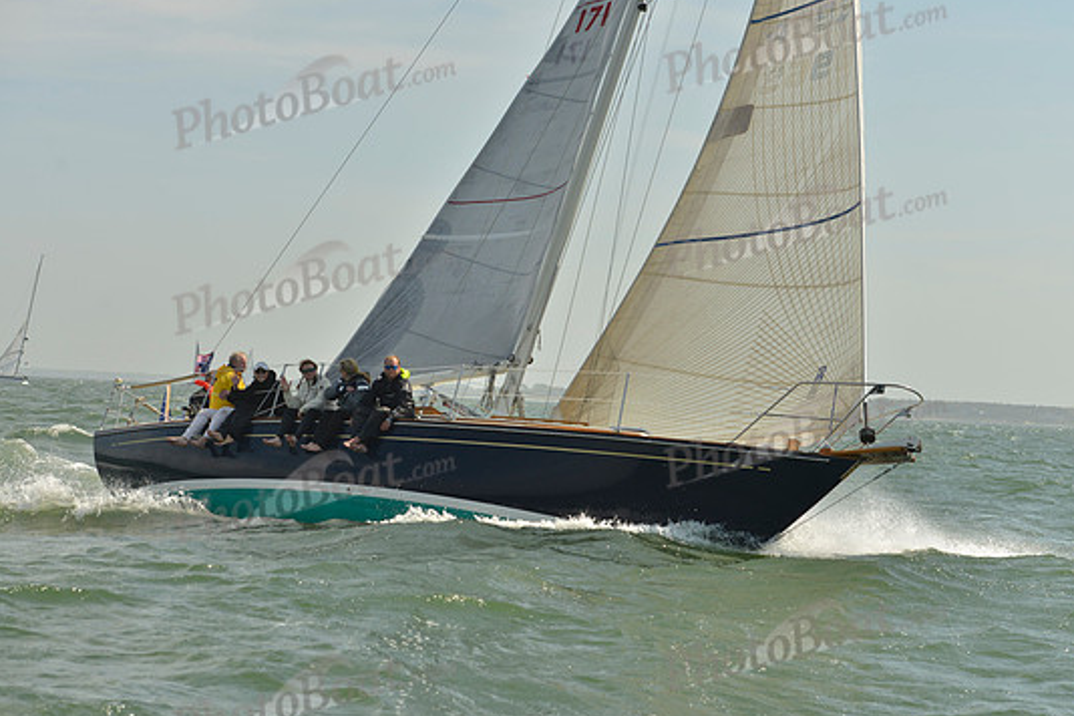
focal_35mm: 76
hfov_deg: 26.6
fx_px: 2267
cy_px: 359
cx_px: 561
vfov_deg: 17.9
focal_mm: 70
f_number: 6.3
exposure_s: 1/1250
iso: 200
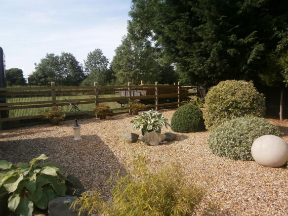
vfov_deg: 53.0
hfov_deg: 67.3
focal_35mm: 26
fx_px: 216
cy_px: 108
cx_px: 144
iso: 80
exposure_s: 1/800
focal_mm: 4.7
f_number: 2.8
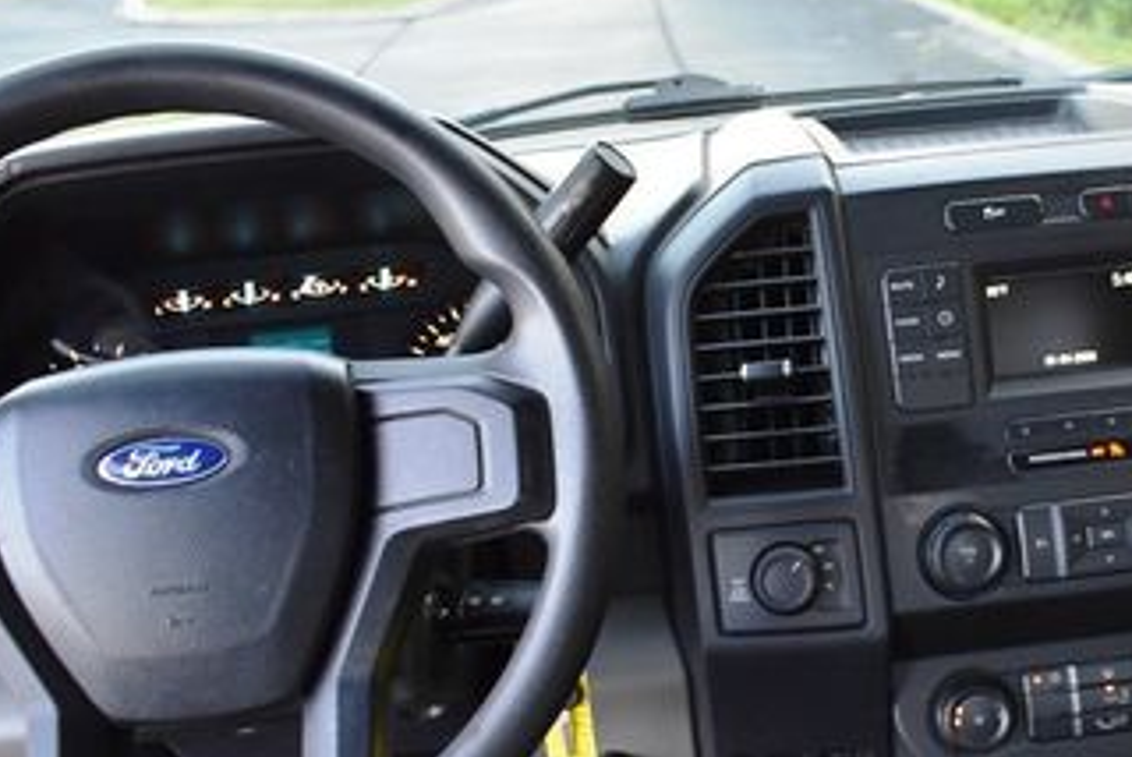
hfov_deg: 35.9
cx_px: 860
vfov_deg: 24.9
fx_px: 1700
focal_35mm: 54
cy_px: 554
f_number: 3.5
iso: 800
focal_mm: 18
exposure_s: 1/160
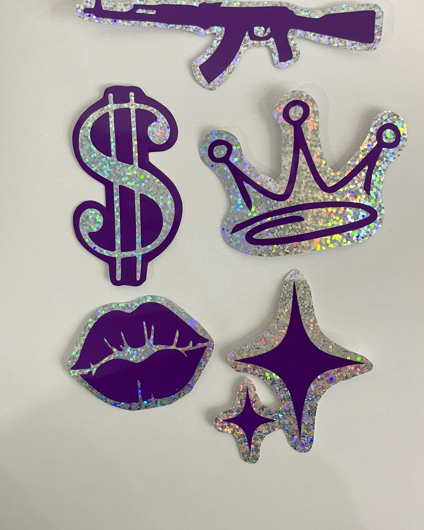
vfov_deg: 58.6
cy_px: 229
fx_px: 471
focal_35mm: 30
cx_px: 226
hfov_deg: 48.5
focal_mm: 4.2
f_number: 1.6
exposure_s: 1/50
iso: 80
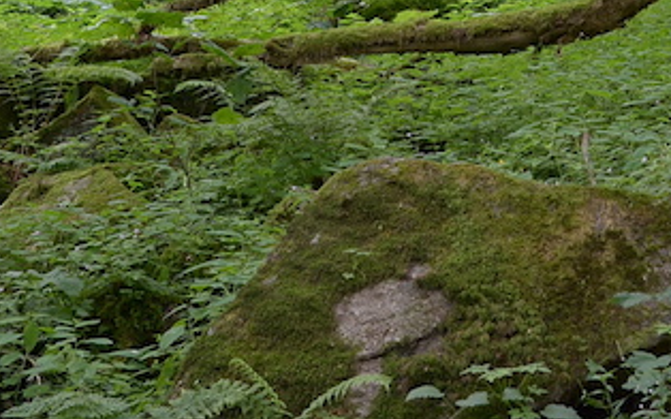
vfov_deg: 11.3
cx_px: 596
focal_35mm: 113
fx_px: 2066
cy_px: -115
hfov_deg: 18.2
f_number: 8
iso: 800
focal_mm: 34
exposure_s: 1/50
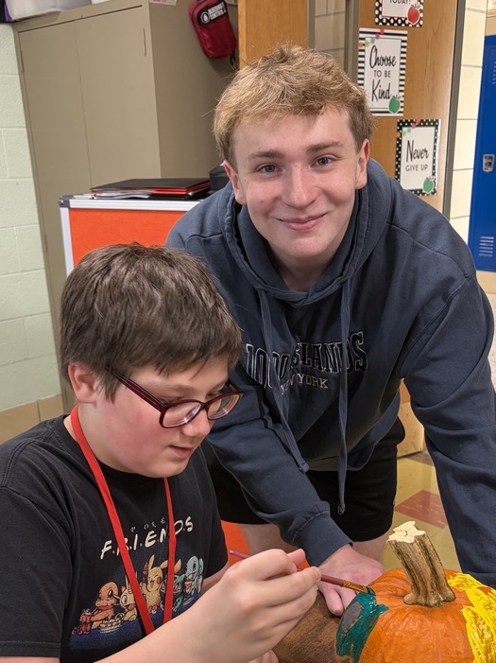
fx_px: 727
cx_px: 258
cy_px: 428
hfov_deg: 37.7
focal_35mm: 38
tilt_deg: -21.2
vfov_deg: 48.4
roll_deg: +0.9
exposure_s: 1/60
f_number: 1.6
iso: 125
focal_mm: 5.96
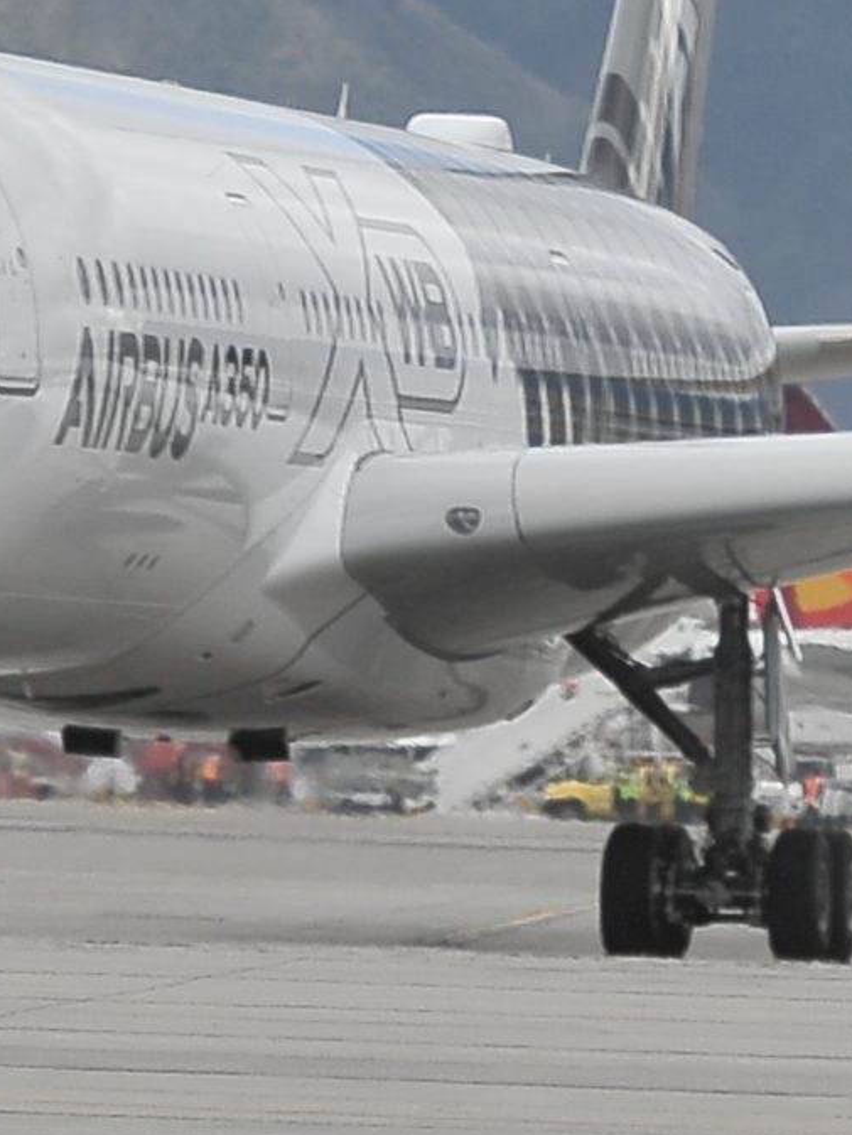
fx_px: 25917
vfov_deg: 2.5
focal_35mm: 790
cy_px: 550
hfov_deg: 1.9
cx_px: 602
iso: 200
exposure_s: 1/5000
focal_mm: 130
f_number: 3.2
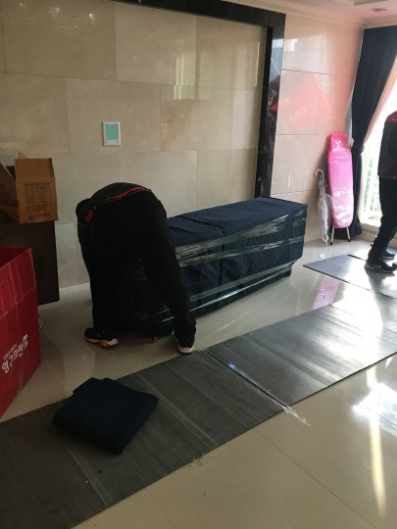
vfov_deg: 61.7
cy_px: 264
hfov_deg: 48.2
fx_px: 443
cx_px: 198
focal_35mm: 29
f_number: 2.2
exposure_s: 1/30
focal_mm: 4.15
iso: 32
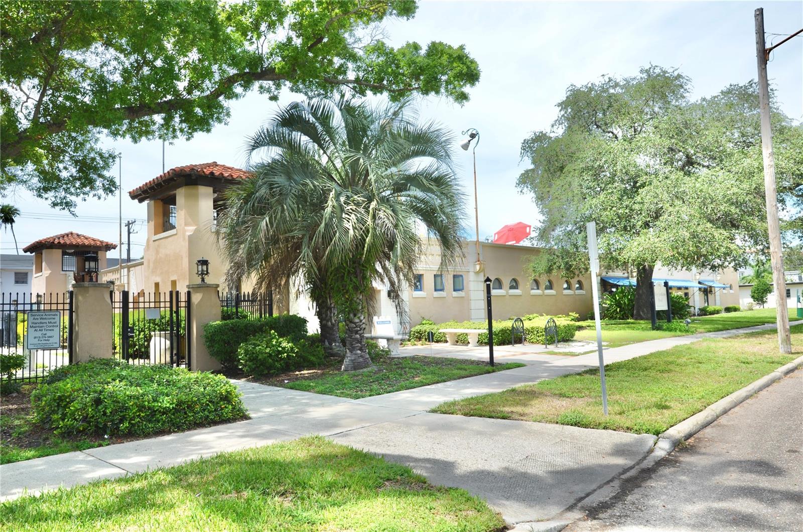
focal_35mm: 24
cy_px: 266
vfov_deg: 52.9
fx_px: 534
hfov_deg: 73.9
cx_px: 402
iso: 160
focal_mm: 16
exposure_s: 1/250
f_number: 8
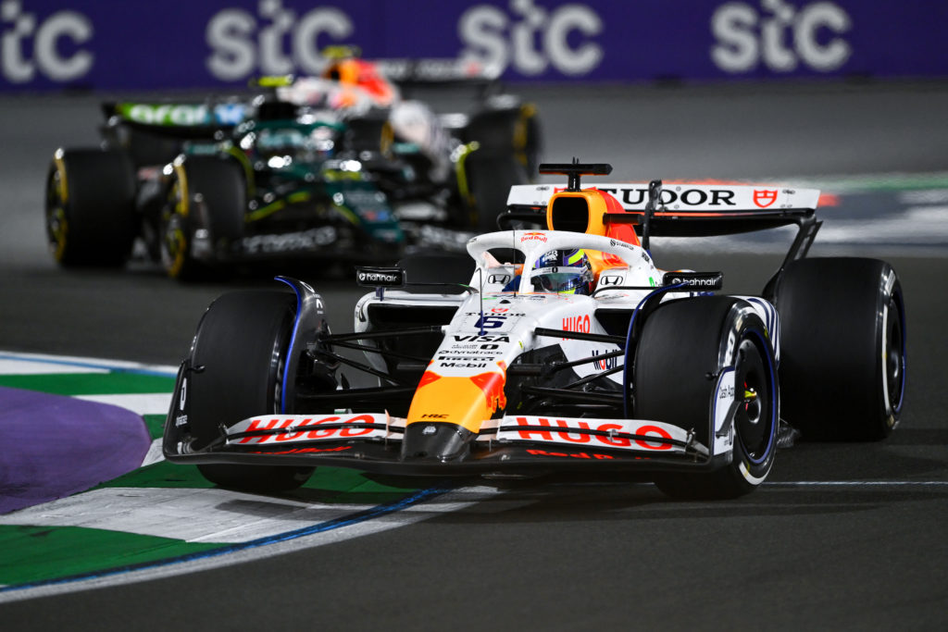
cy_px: 316
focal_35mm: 400
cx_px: 474
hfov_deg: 5.2
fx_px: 10534
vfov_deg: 3.4
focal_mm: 400
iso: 2000
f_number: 4
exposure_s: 1/1000
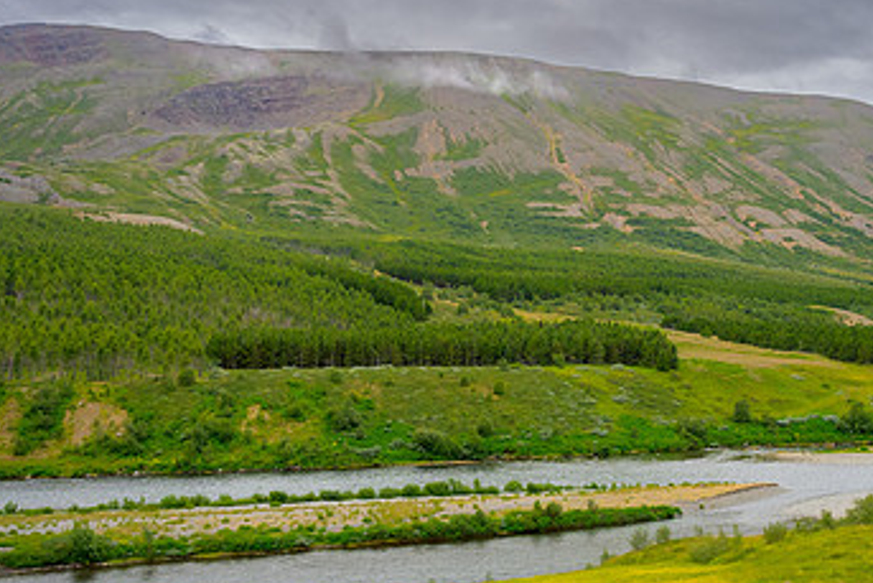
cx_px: 560
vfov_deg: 32.7
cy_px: 297
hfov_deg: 46.9
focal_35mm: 41
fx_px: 995
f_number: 2.8
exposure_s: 1/250
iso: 1400
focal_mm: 24
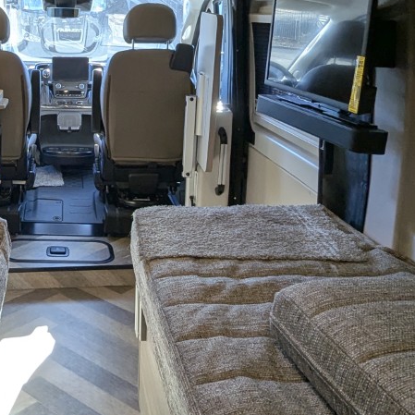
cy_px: 101
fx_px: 597
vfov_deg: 37.4
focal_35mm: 44
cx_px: 44
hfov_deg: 36.1
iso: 116
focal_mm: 2.35
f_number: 2.2
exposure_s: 1/191
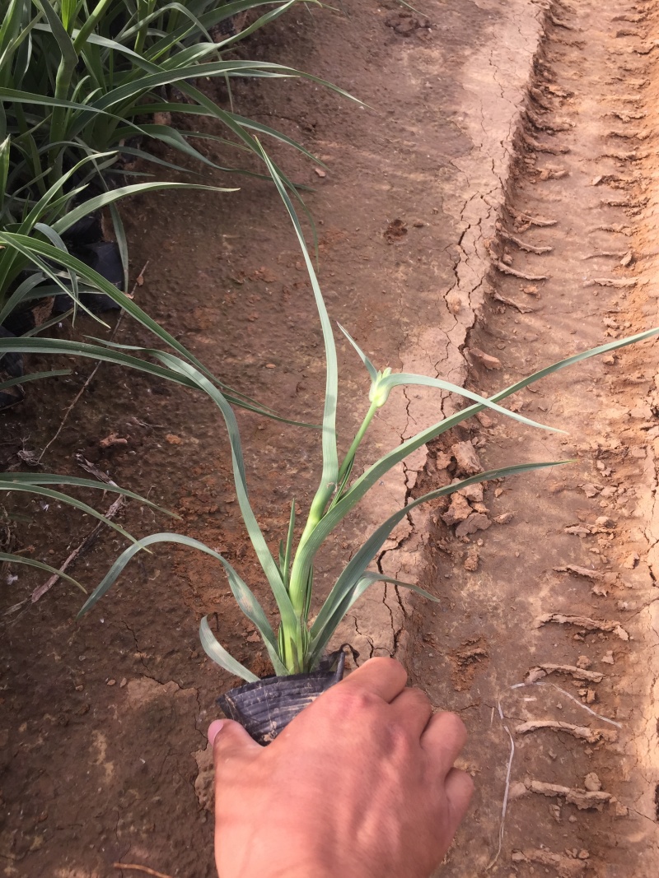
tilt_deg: -57.1
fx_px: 736
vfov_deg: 61.7
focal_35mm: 29
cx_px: 330
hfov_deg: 48.2
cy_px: 439
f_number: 2.2
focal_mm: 4.15
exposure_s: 1/408
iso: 32
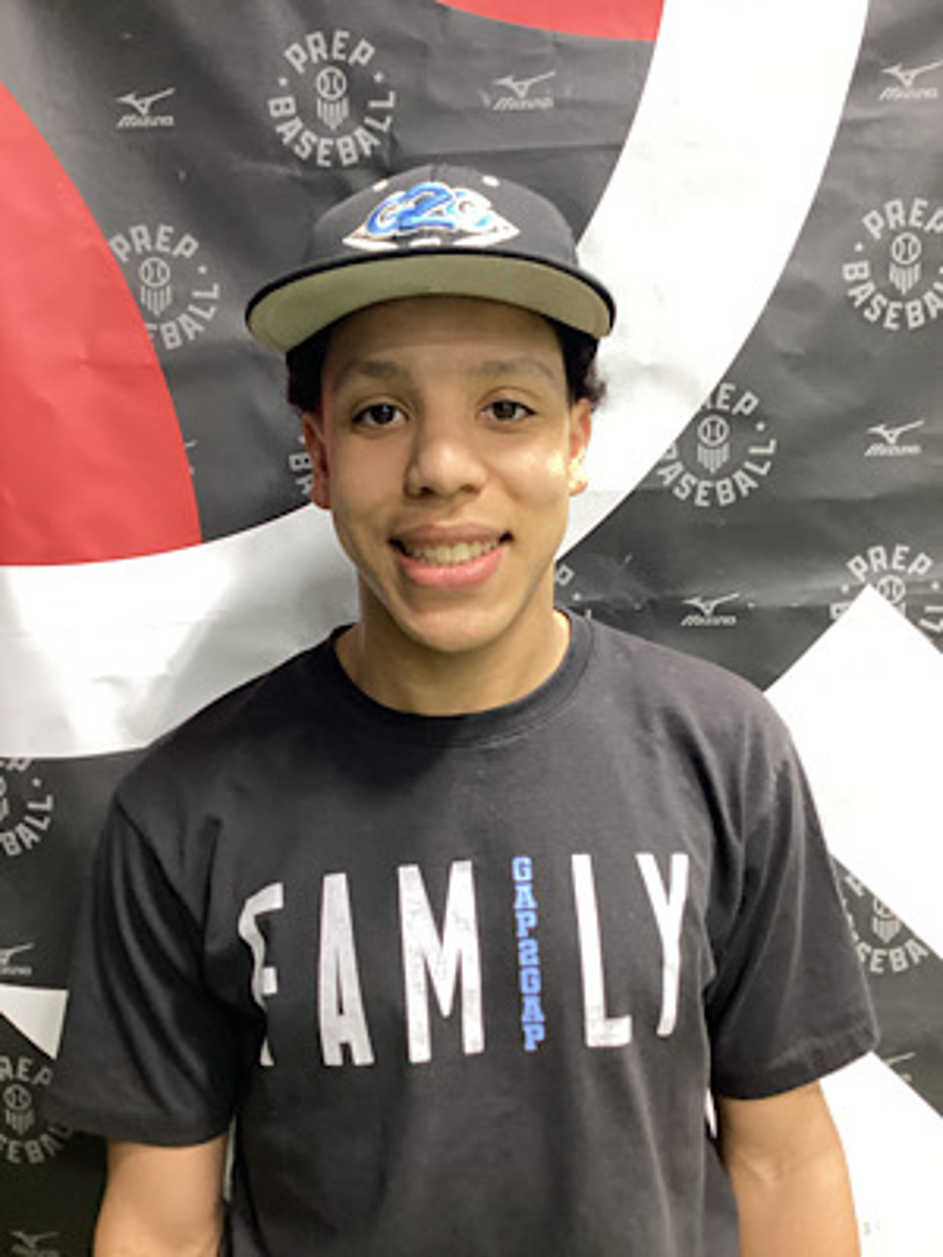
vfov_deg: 58.4
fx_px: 1126
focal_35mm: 31
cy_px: 628
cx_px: 472
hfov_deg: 45.4
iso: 250
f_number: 2.4
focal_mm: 3.3
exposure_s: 1/60
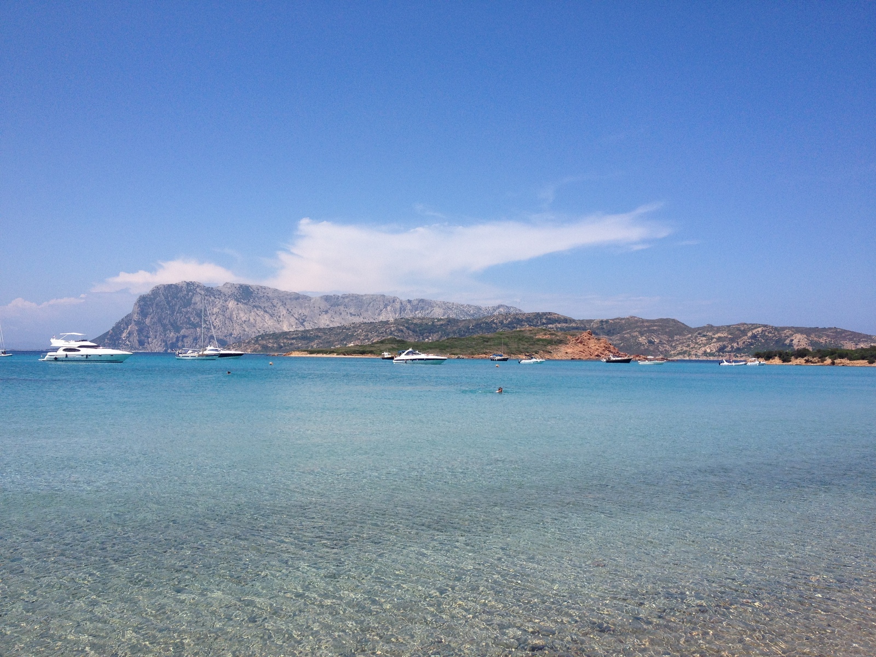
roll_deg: +0.7
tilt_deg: +0.4
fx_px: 886
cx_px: 438
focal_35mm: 35
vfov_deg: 40.7
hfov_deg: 52.6
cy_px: 328
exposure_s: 1/2513
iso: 50
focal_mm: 4.28
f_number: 2.4
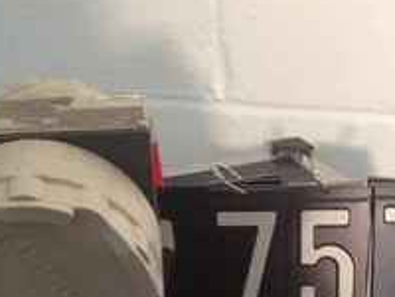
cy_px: 285
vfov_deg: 20.4
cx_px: 241
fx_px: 799
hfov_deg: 27.7
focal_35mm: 70
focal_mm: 4.28
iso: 100
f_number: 2.4
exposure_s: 1/20
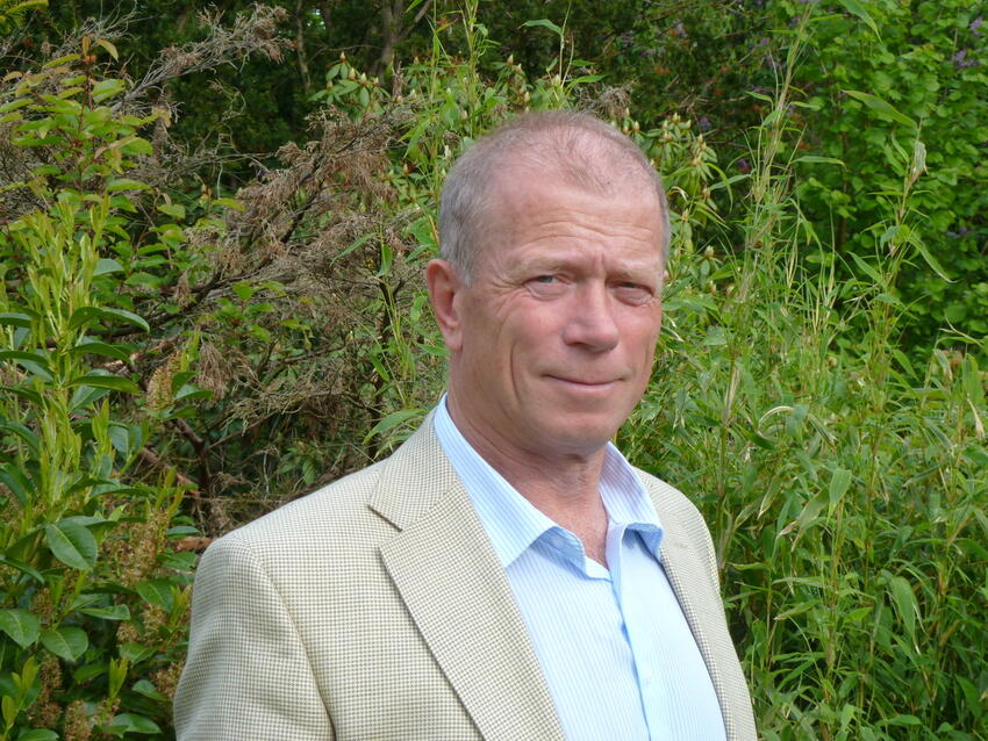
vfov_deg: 20.5
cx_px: 494
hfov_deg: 27.0
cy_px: 370
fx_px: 2056
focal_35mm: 72
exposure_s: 1/160
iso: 80
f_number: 4.1
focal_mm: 11.9
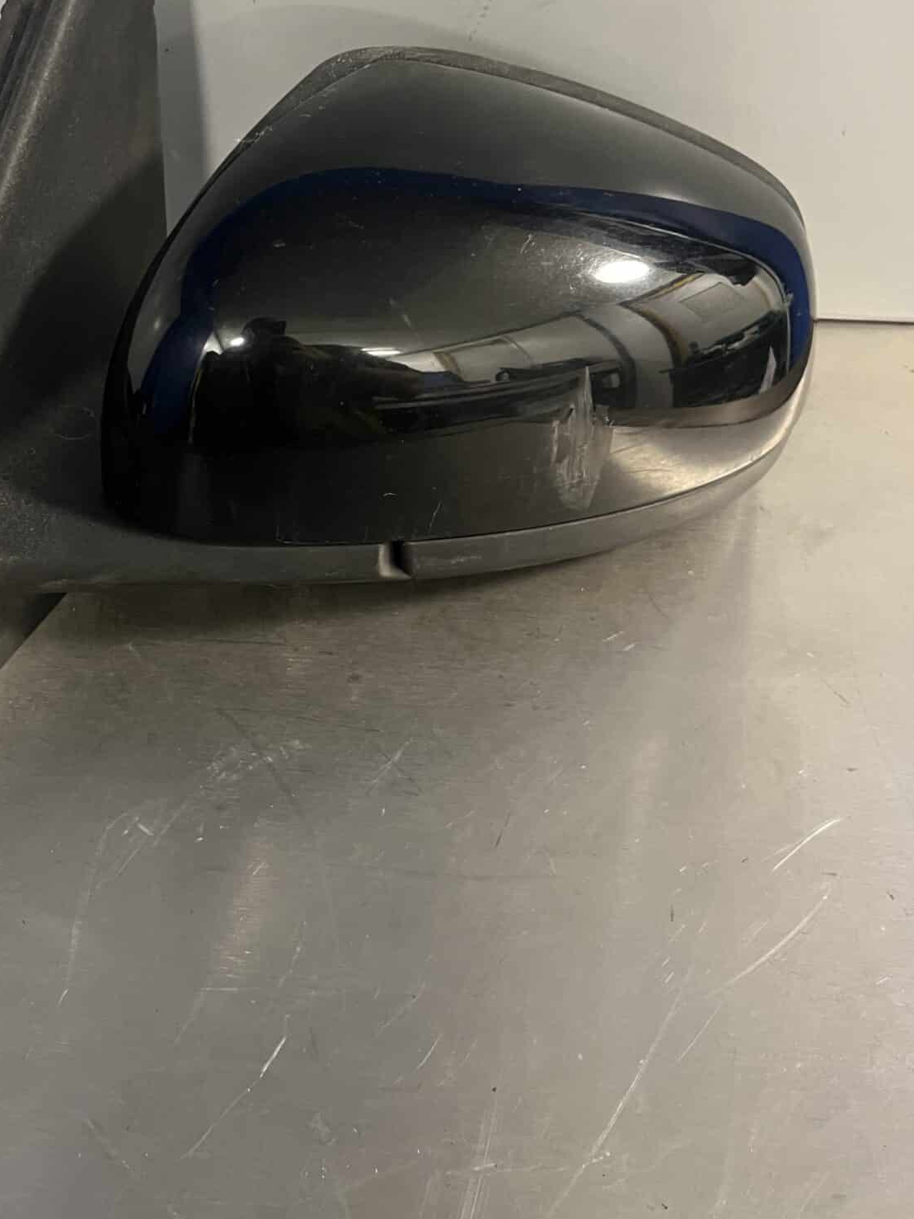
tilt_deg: -42.9
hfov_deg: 39.1
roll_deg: +3.9
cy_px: 447
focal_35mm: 36
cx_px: 286
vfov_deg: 50.8
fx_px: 1268
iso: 500
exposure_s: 1/50
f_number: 1.6
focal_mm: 5.1
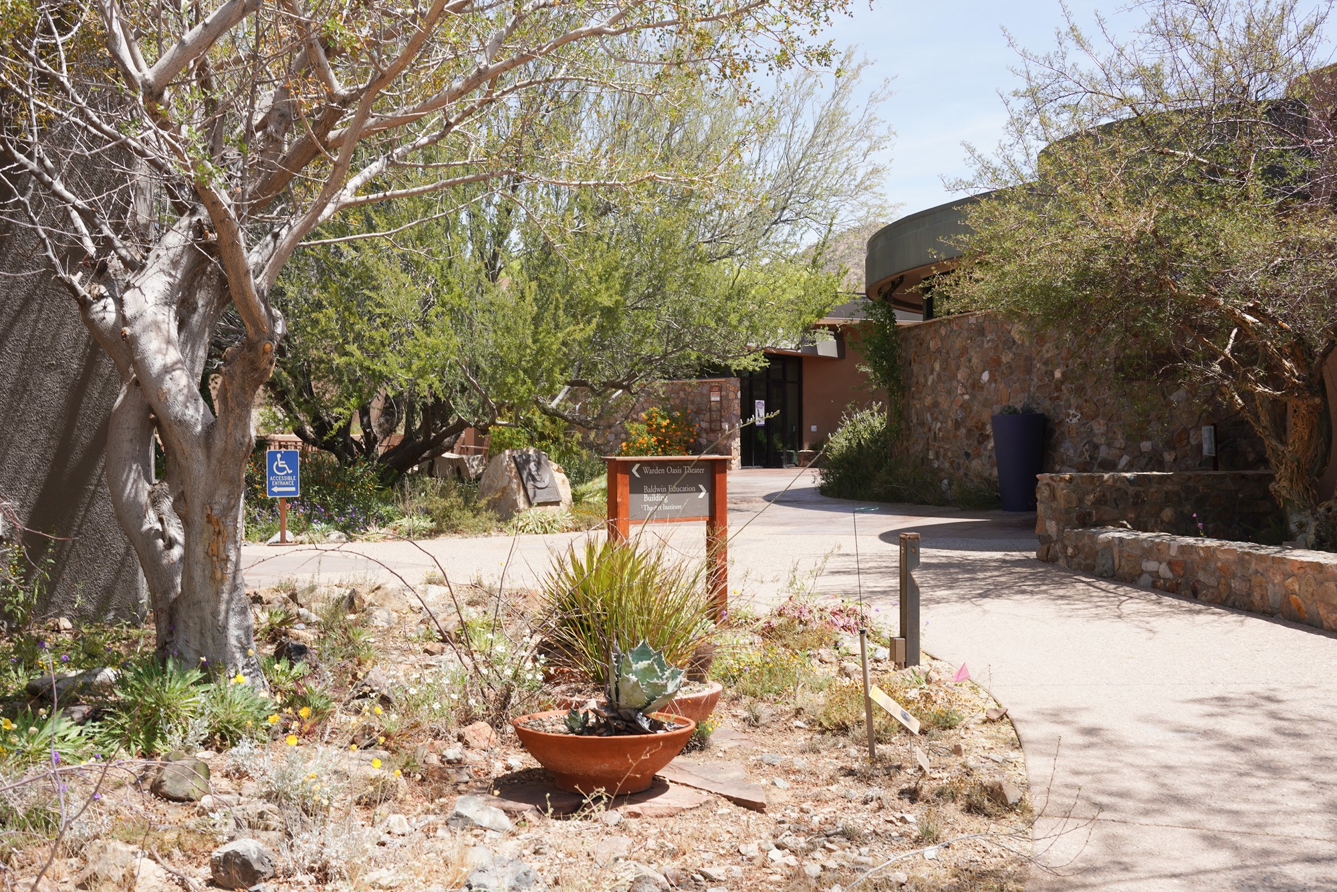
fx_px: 1411
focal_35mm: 38
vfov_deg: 35.1
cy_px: 446
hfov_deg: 50.7
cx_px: 668
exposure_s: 1/100
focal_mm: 38
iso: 100
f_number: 11
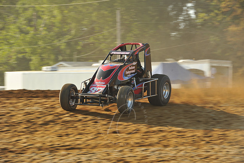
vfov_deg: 7.0
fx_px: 1321
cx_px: 122
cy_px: 82
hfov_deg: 10.6
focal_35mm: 195
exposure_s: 1/320
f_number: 9
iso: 400
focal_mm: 195
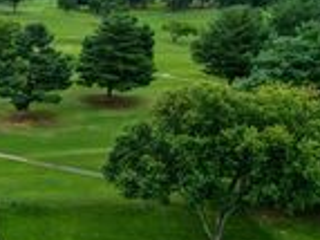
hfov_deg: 26.2
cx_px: -148
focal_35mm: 56
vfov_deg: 26.1
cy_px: 116
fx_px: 517
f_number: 2.2
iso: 100
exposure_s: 1/725
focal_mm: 3.05
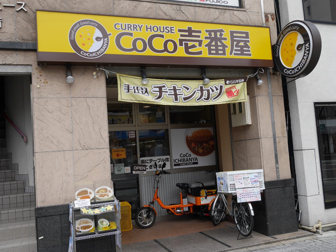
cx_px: 168
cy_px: 126
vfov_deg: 41.8
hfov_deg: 53.9
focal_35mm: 34
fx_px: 330
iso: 200
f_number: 6.3
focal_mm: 17
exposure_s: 1/250
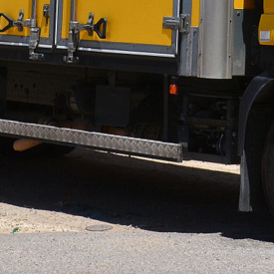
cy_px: -165
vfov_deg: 10.3
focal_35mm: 162
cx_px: 282
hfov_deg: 10.7
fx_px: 1452
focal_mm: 25
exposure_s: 1/500
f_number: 11
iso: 320
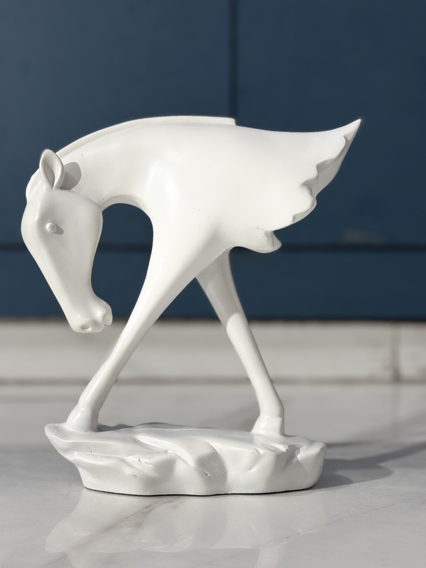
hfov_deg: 28.0
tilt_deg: -2.2
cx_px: 213
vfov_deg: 36.8
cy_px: 284
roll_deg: -0.7
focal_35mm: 52
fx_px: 853
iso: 125
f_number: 1.6
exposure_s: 1/33
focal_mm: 5.96
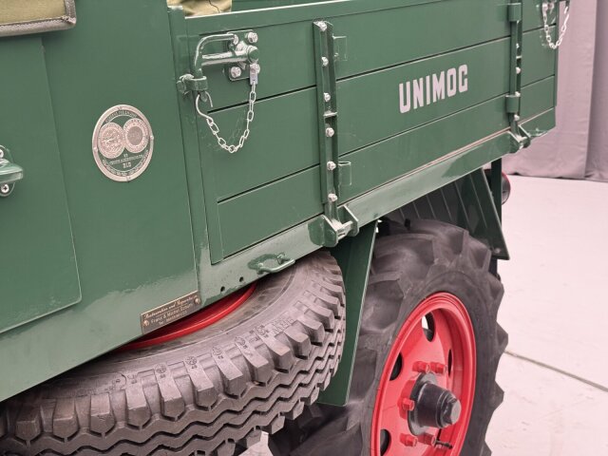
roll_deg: +2.8
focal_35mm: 48
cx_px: 304
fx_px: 843
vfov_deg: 30.3
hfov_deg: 39.7
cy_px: 228
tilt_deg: -15.5
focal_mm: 6.76
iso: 200
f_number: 1.78
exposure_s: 1/33
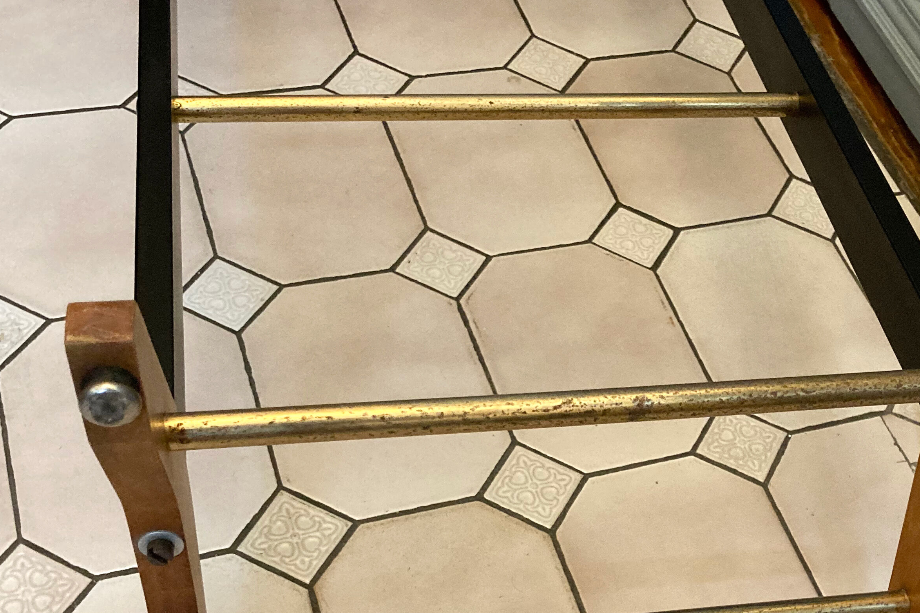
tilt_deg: -55.2
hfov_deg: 39.3
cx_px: 587
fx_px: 1278
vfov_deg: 26.4
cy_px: 503
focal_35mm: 50
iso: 320
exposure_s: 1/50
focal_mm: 3.99
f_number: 1.8
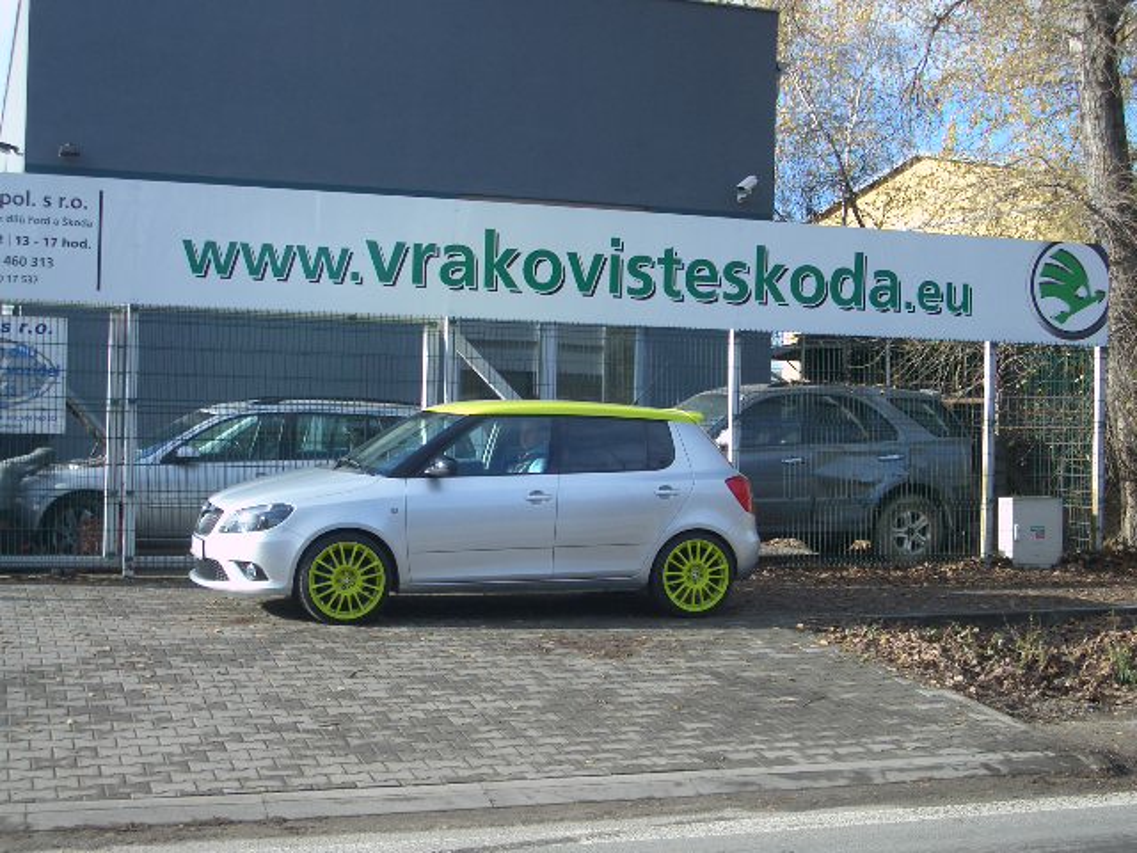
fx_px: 1609
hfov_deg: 38.9
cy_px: 426
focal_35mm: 49
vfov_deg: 29.7
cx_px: 568
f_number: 3.1
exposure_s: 1/400
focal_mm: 8.2
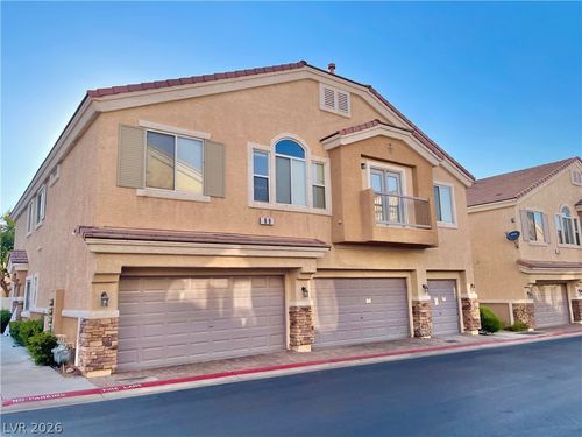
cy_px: 218
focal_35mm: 26
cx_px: 291
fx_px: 437
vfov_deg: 53.1
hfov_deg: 67.3
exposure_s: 1/1770
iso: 32
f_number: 1.6
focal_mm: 4.2
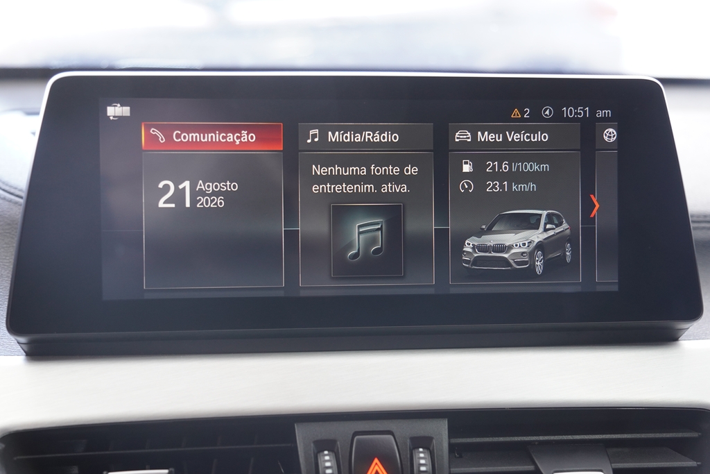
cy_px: 237
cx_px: 355
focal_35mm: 50
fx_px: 976
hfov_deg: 40.0
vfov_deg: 27.3
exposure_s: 1/50
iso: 640
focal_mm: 33
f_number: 2.8
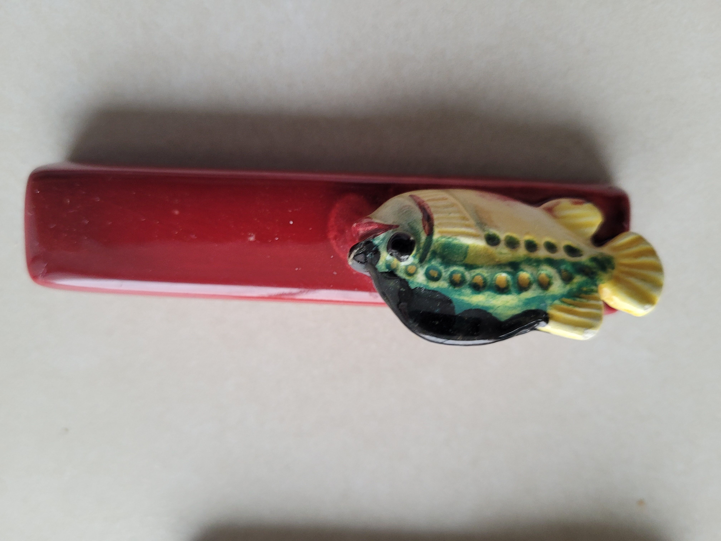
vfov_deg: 53.1
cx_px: 360
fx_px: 542
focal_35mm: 26
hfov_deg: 67.3
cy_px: 270
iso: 200
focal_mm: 5.4
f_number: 1.8
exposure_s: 1/100
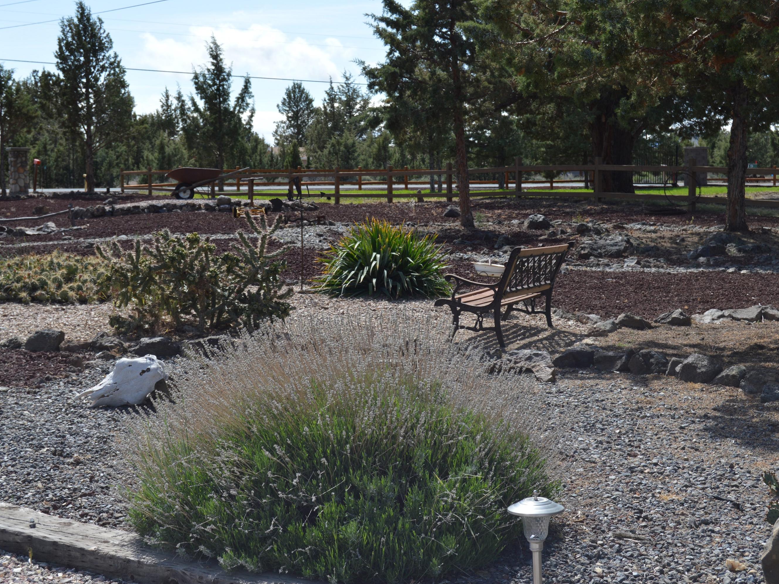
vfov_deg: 23.7
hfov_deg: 31.2
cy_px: 293
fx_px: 1395
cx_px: 417
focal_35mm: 62
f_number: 8
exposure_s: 1/250
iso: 100
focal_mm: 38
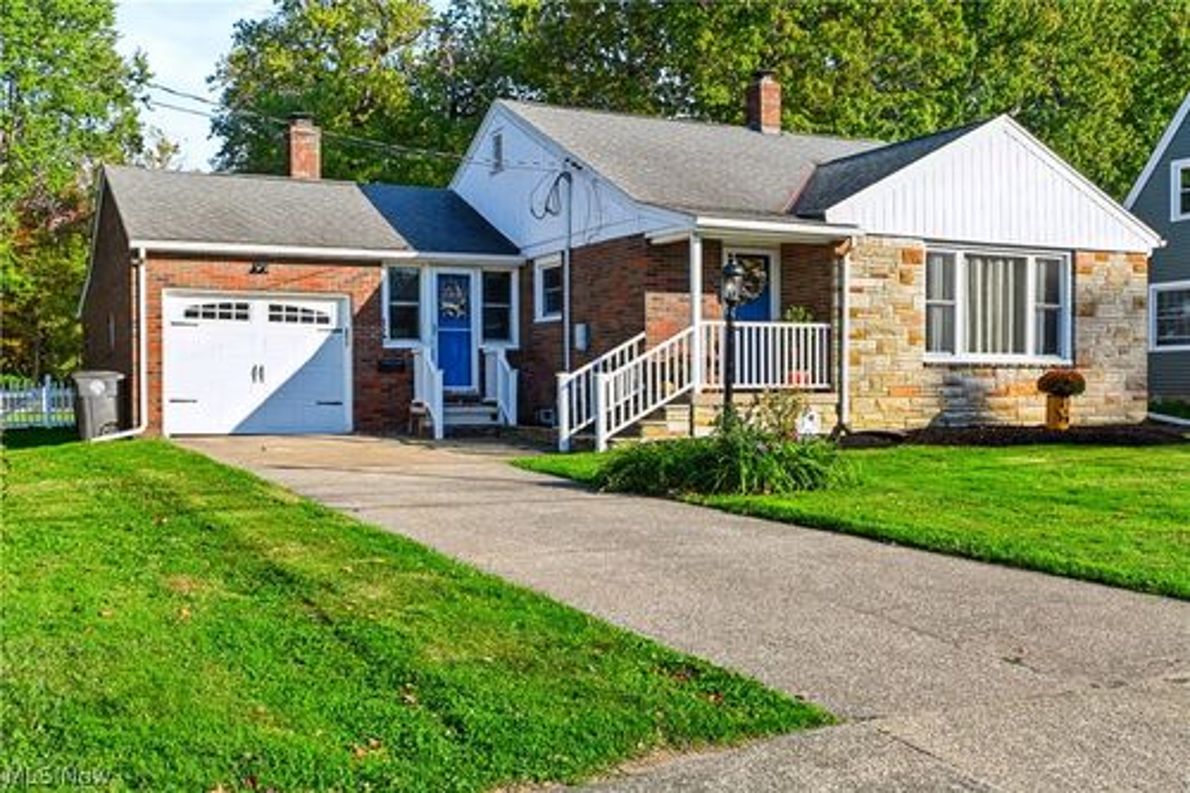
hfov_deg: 51.3
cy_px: 396
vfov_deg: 35.5
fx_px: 1239
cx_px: 595
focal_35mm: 38
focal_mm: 25
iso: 100
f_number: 8
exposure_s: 1/160
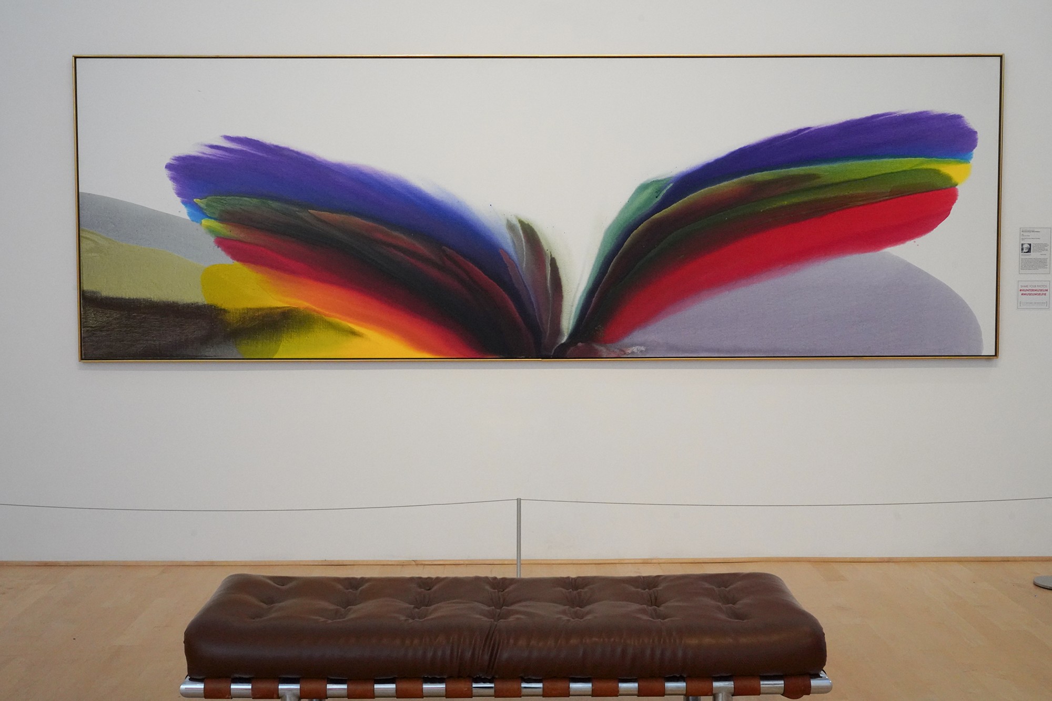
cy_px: 350
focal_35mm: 45
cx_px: 526
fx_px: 1315
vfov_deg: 29.9
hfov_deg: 43.6
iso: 6400
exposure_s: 1/100
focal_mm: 45
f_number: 14
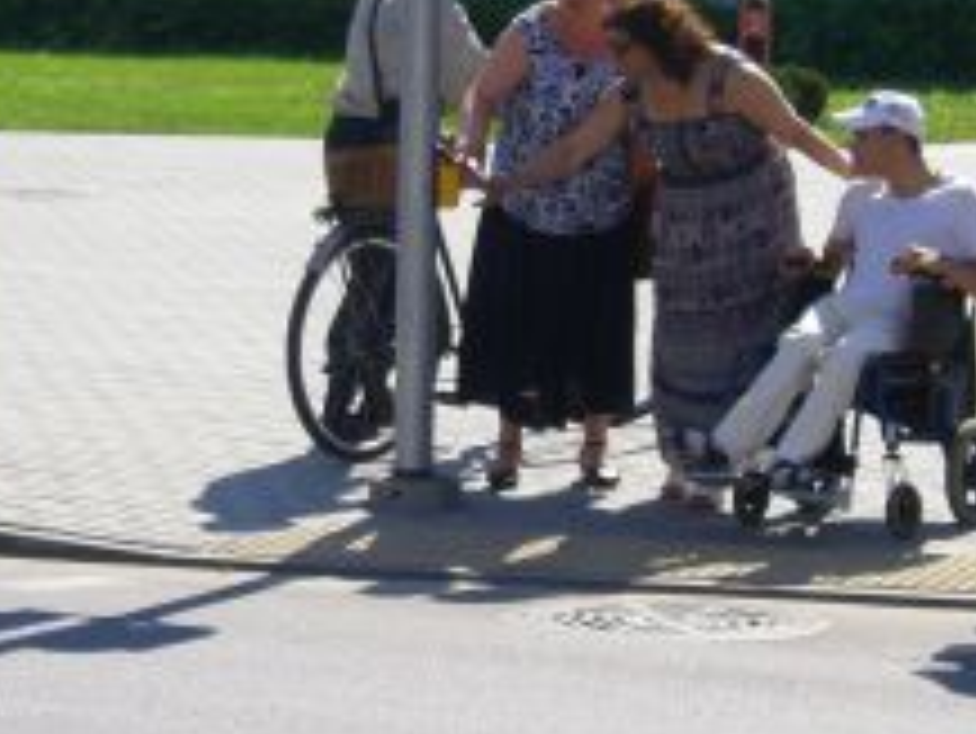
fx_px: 6432
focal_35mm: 228
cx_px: 423
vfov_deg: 6.5
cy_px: 227
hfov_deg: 8.7
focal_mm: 16.3
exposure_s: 1/400
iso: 64
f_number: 4
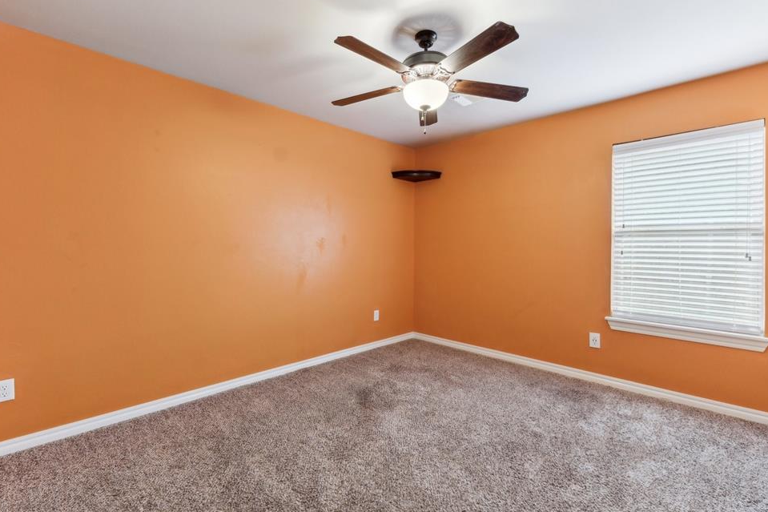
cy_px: 248
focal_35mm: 16
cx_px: 386
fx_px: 341
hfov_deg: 96.7
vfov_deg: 73.7
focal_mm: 10
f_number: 8
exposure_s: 1/13
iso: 400
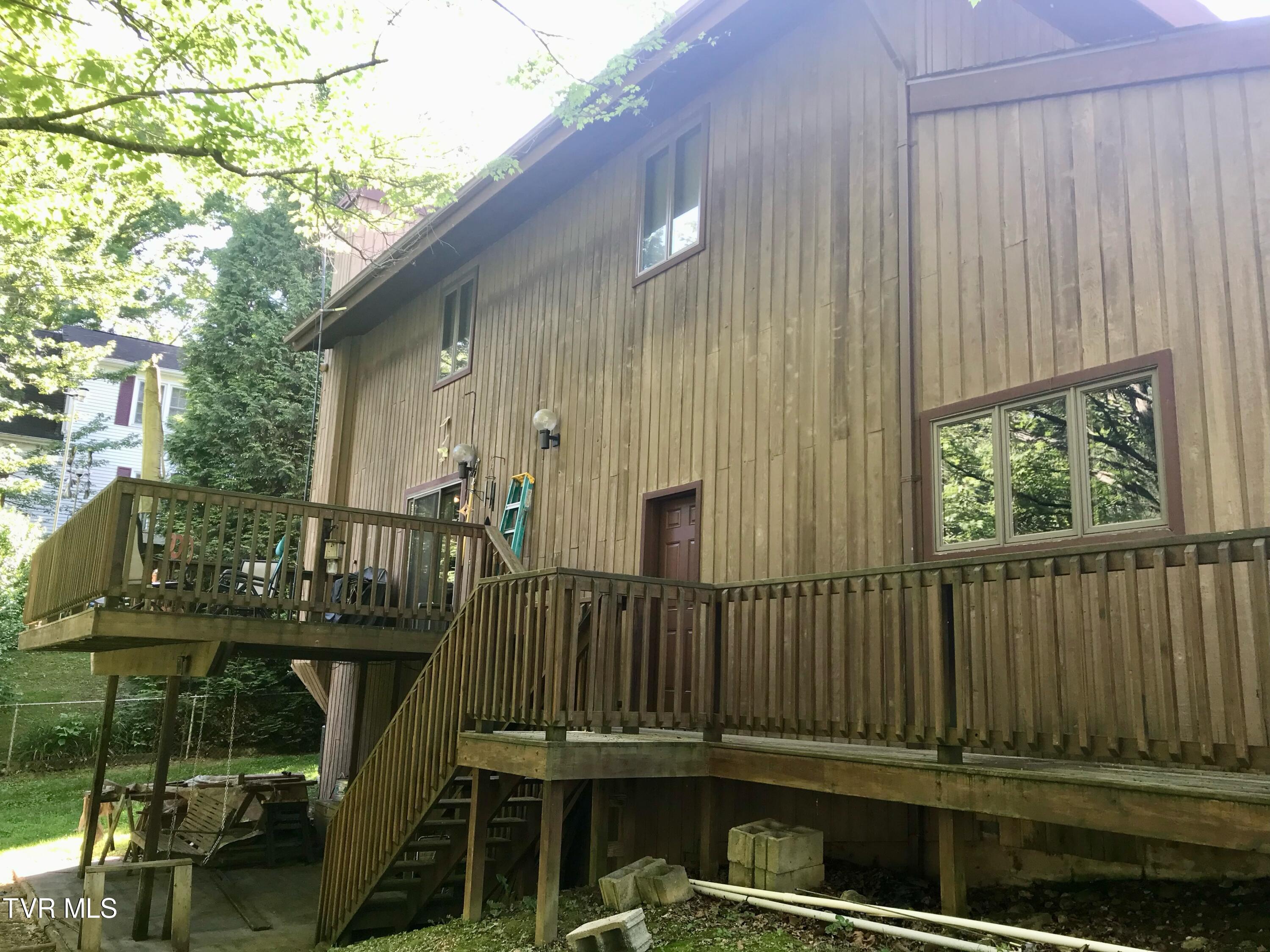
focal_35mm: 28
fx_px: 1027
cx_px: 635
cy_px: 476
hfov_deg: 63.4
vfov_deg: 49.7
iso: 25
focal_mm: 3.99
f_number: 1.8
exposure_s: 1/94
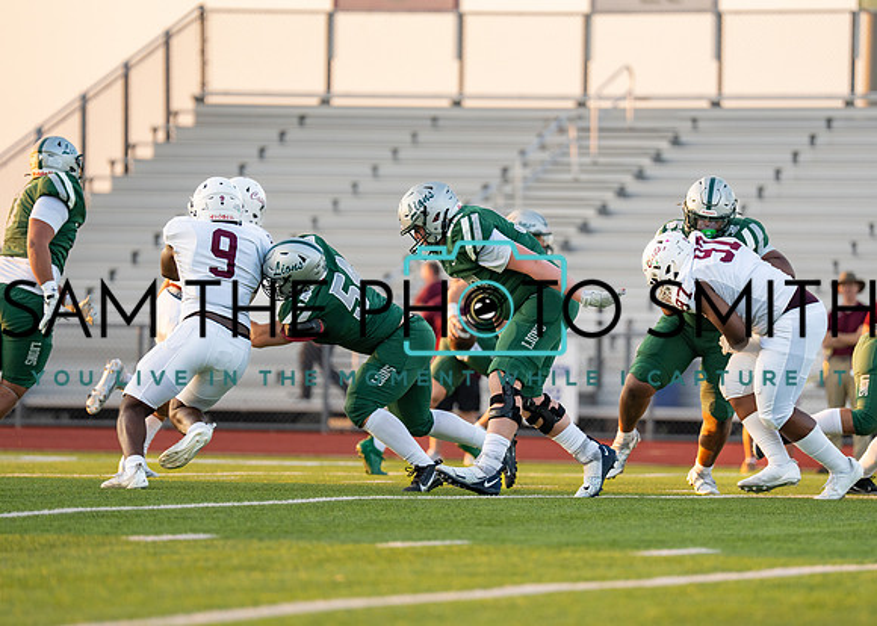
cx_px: 493
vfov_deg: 5.3
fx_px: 6809
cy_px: 293
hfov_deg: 7.4
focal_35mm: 273
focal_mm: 200
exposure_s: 1/1250
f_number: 2.8
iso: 500
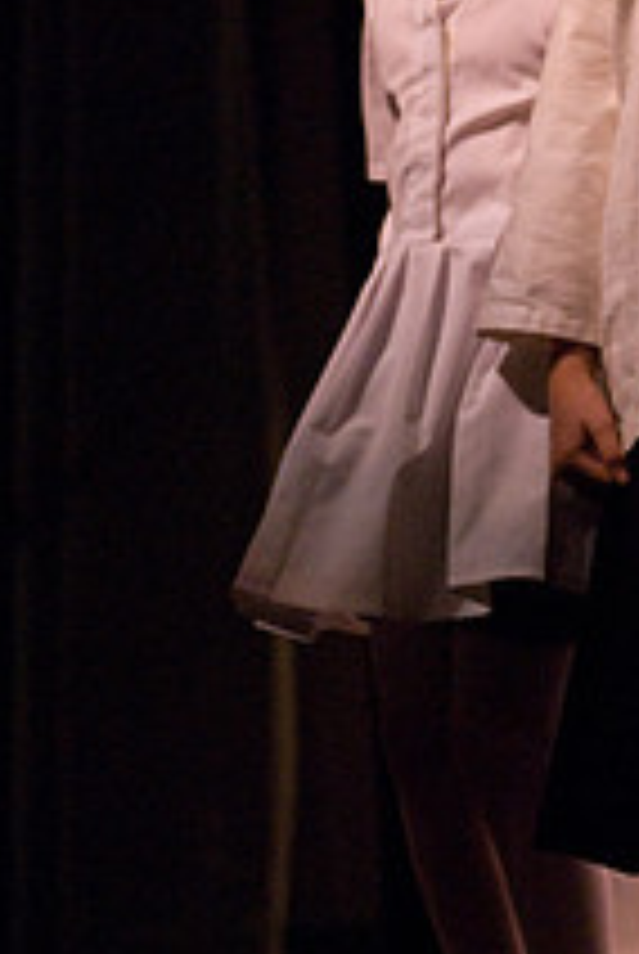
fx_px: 8042
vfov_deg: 6.8
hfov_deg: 4.5
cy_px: 202
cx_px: 560
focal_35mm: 303
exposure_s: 1/200
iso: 1600
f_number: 2.8
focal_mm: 95
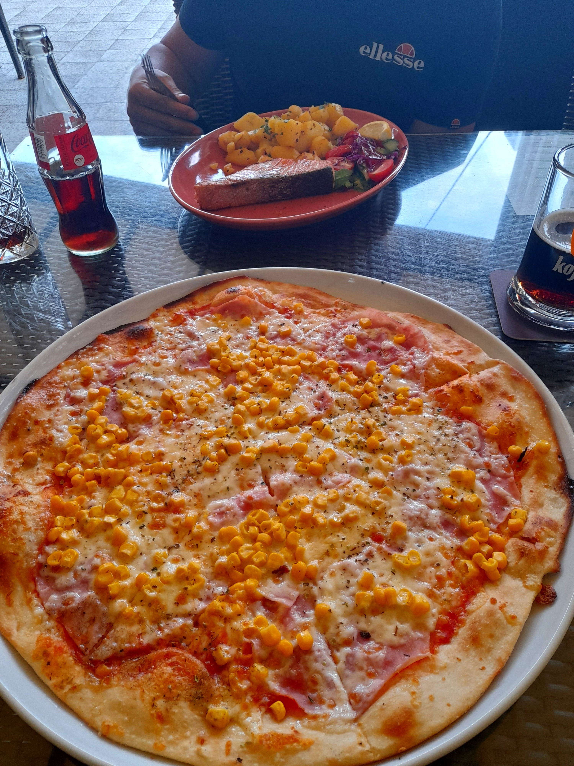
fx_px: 553
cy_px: 383
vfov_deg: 69.4
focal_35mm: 25
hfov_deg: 54.9
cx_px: 287
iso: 125
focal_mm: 4.6
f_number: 2
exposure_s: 1/50
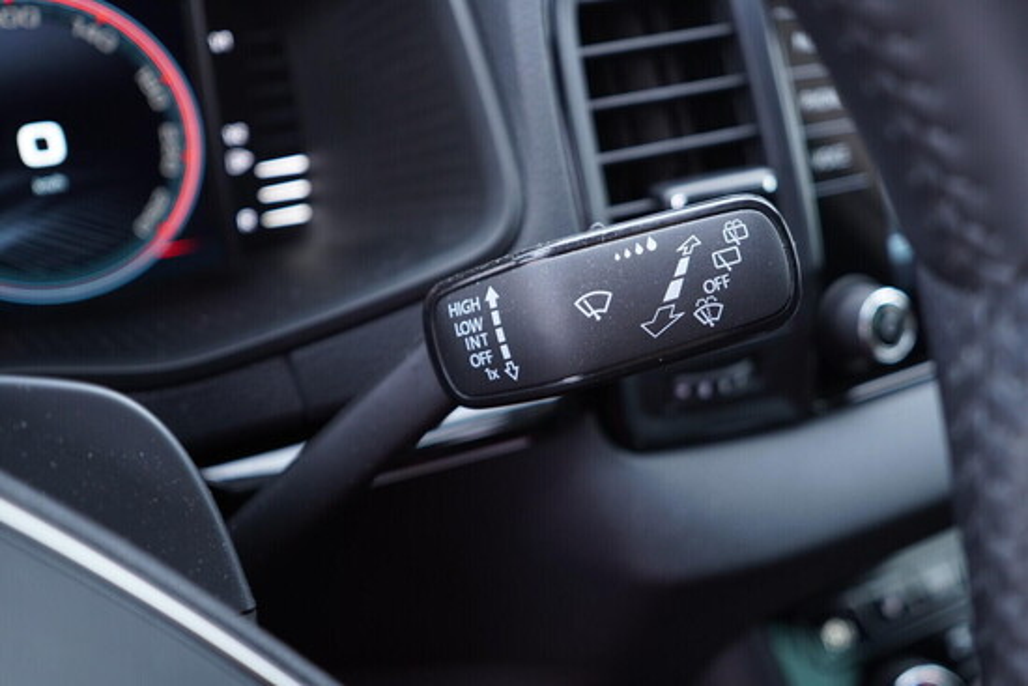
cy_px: 343
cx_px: 514
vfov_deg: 36.9
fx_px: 1028
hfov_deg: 53.1
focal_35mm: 36
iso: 400
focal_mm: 24
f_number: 2.8
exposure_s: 1/40
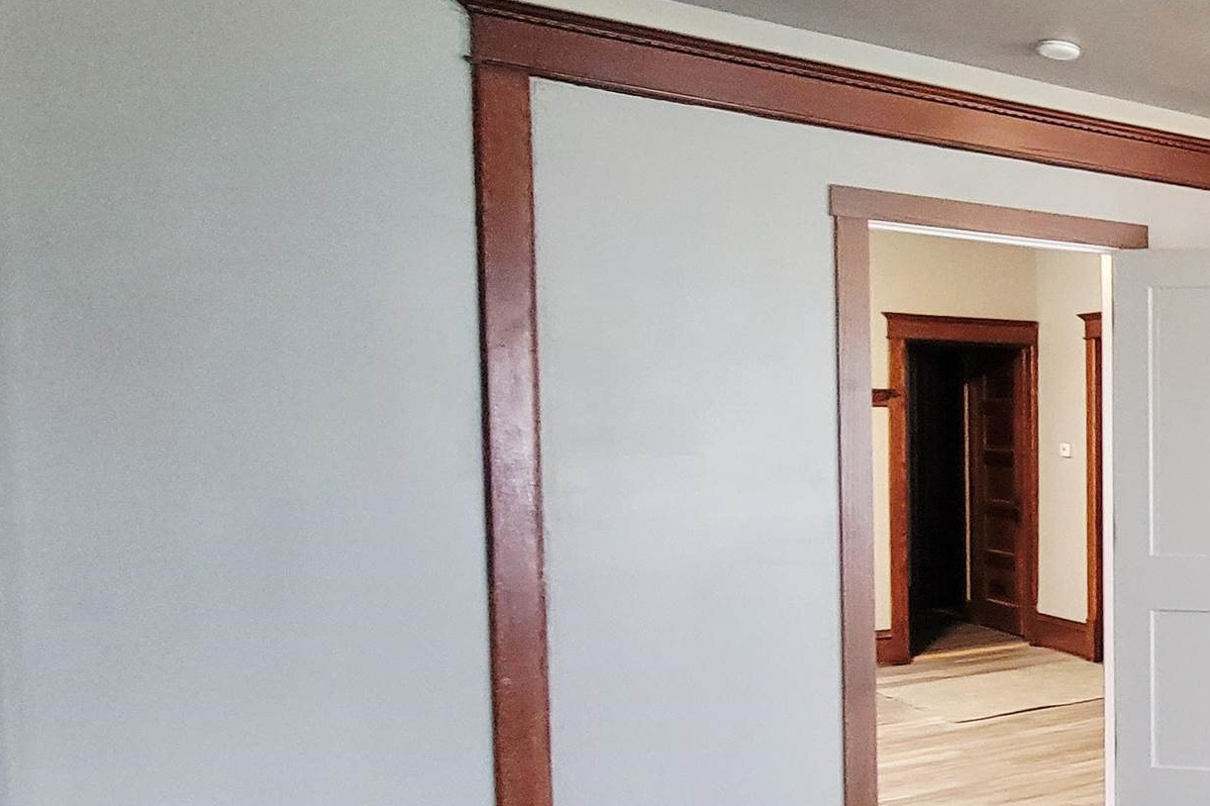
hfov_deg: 39.8
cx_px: 1455
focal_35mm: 34
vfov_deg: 38.7
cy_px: 481
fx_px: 1142
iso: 640
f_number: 2.2
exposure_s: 1/30
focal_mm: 2.2
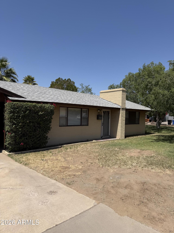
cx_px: 87
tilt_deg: -0.6
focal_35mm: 24
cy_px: 116
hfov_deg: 56.8
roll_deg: -1.2
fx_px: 161
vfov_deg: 71.6
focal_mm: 6.76
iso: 80
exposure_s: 1/6711
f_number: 1.78
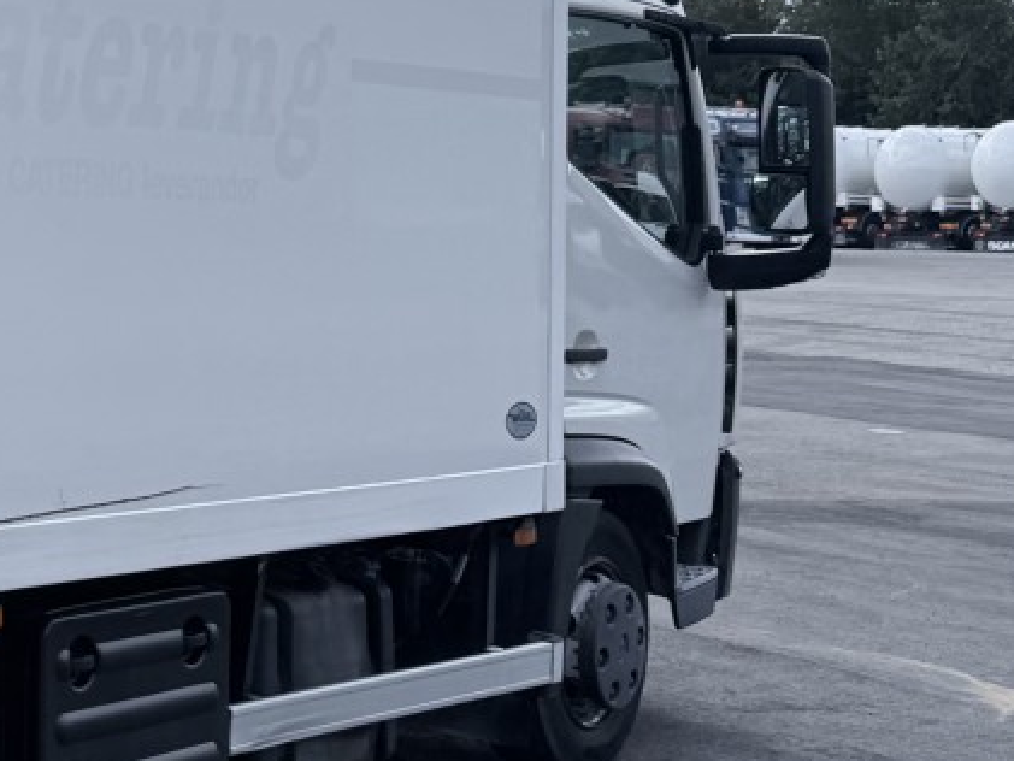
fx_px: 2403
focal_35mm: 82
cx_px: -496
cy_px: 36
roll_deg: +0.1
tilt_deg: +3.3
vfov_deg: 17.7
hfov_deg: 20.5
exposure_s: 1/5319
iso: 100
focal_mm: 6.76
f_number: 1.78
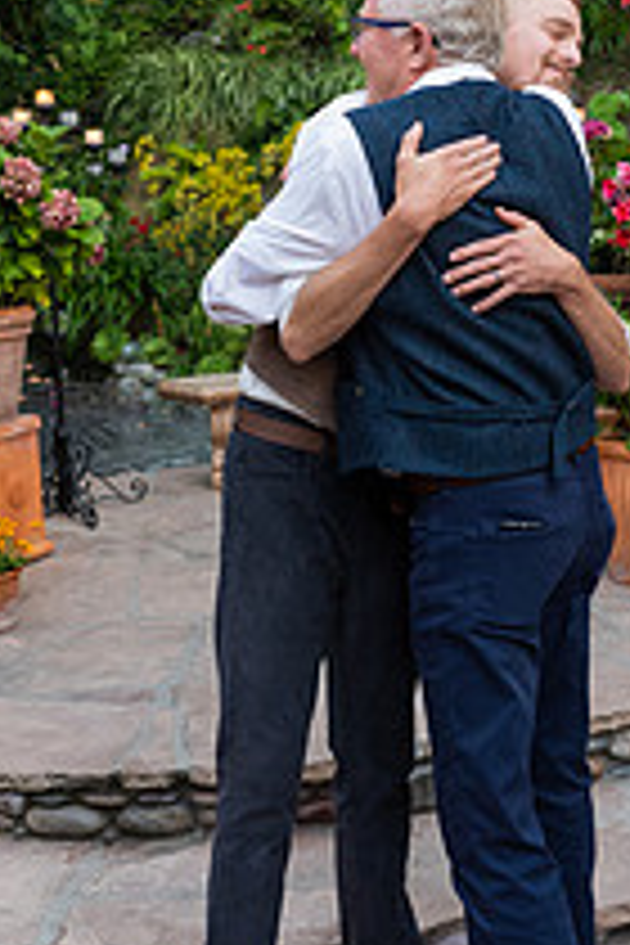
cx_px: 418
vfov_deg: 33.3
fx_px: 1575
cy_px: 364
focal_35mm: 60
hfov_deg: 22.5
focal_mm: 28
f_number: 3.2
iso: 500
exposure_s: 1/250
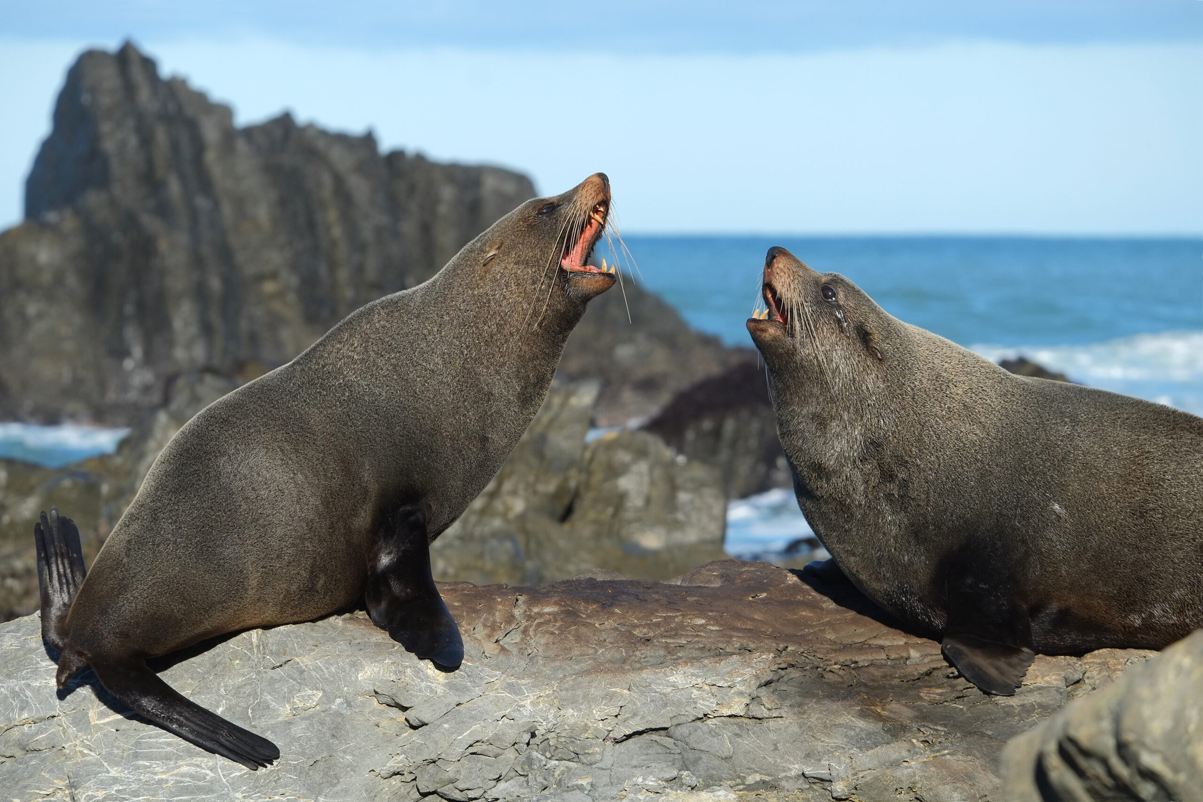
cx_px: 602
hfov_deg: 6.9
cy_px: 401
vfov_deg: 4.6
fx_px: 10025
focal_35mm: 300
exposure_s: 1/750
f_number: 8
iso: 400
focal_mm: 200
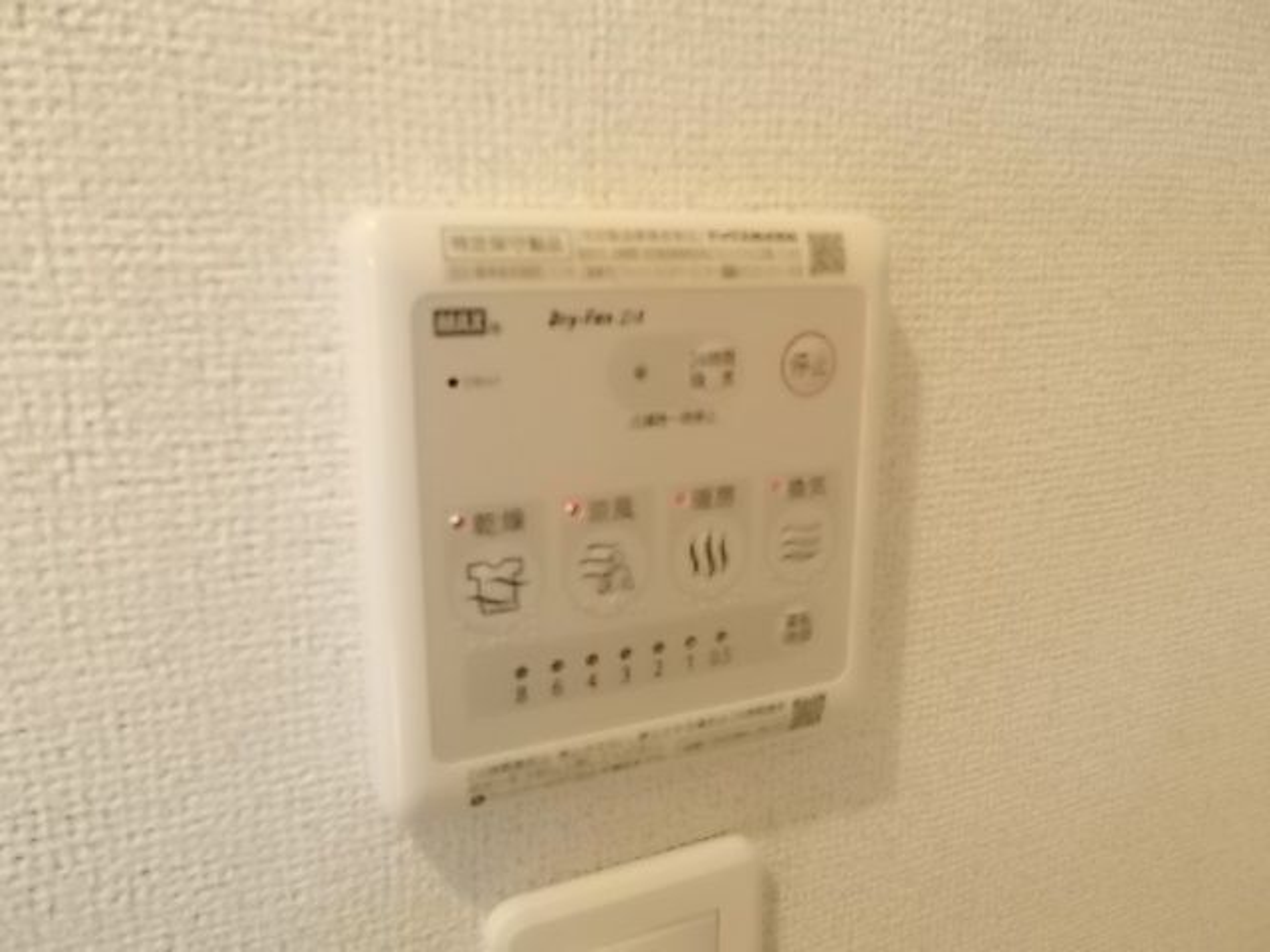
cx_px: 635
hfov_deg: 67.3
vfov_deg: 53.1
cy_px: 476
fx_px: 954
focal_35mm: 26
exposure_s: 1/40
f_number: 3.2
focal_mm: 4.6
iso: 800
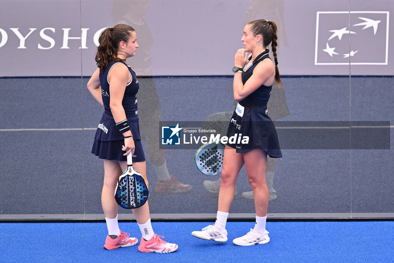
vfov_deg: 3.4
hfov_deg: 5.2
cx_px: 197
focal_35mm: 400
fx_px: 4376
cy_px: 132
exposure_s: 1/2000
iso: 1250
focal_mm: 400
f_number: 5
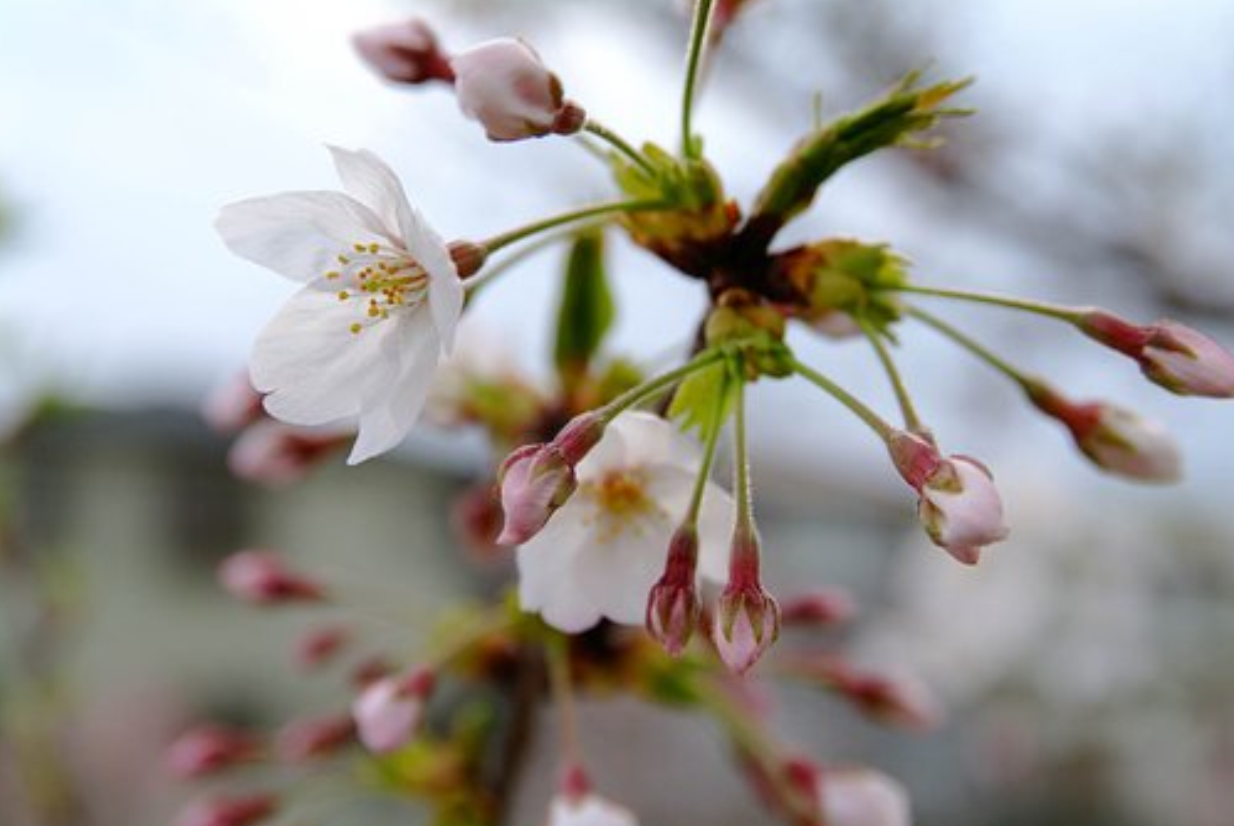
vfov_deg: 17.8
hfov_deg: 26.3
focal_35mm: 77
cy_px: 414
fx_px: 2642
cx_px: 623
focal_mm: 50
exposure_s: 1/1000
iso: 200
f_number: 4
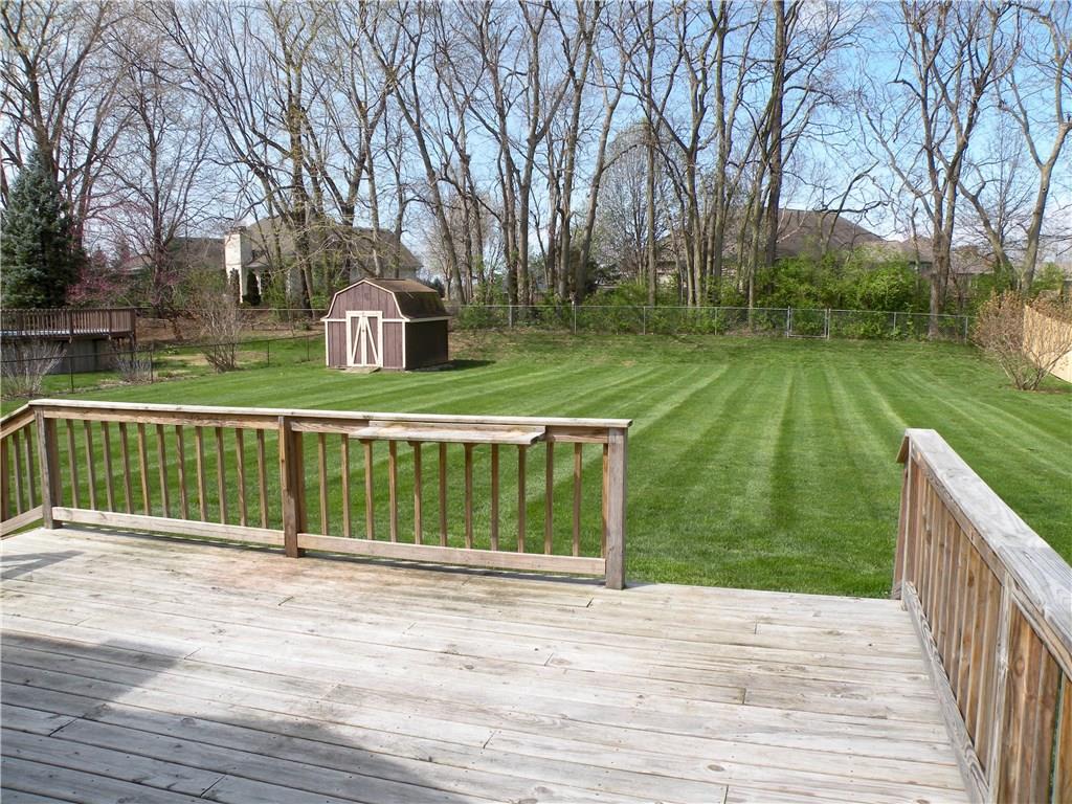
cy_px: 402
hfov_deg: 65.3
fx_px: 836
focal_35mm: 27
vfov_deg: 51.4
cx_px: 536
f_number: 5
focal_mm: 4.7
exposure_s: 1/220
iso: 64
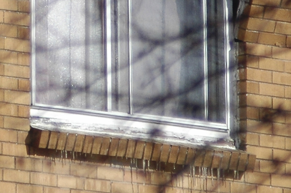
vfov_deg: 1.3
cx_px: -116
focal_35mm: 1079
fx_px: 8718
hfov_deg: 1.9
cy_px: -144
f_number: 4.5
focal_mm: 155
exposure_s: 1/2000
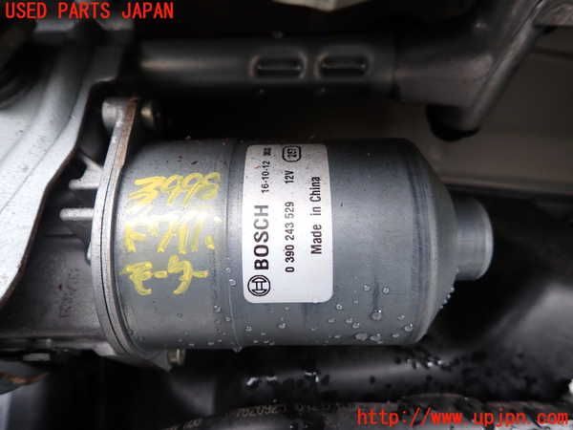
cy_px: 215
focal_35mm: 25
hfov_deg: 69.4
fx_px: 414
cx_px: 286
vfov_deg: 54.9
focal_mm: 4.5
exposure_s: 1/80
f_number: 2
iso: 100
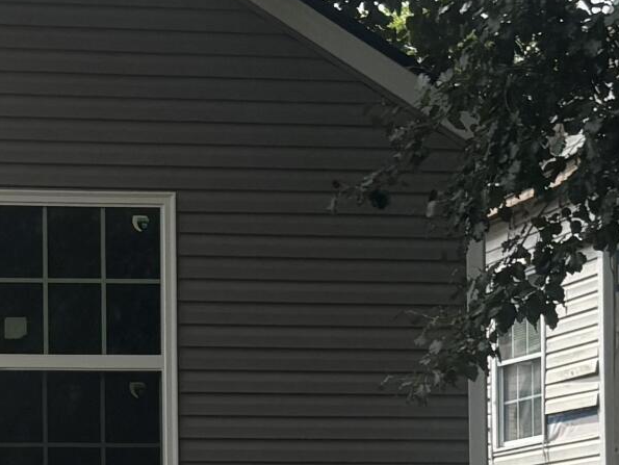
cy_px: 512
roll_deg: -0.1
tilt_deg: +2.7
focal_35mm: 131
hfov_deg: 14.6
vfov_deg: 11.2
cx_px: -123
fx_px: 2344
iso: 50
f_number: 1.6
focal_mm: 5.96
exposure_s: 1/4255
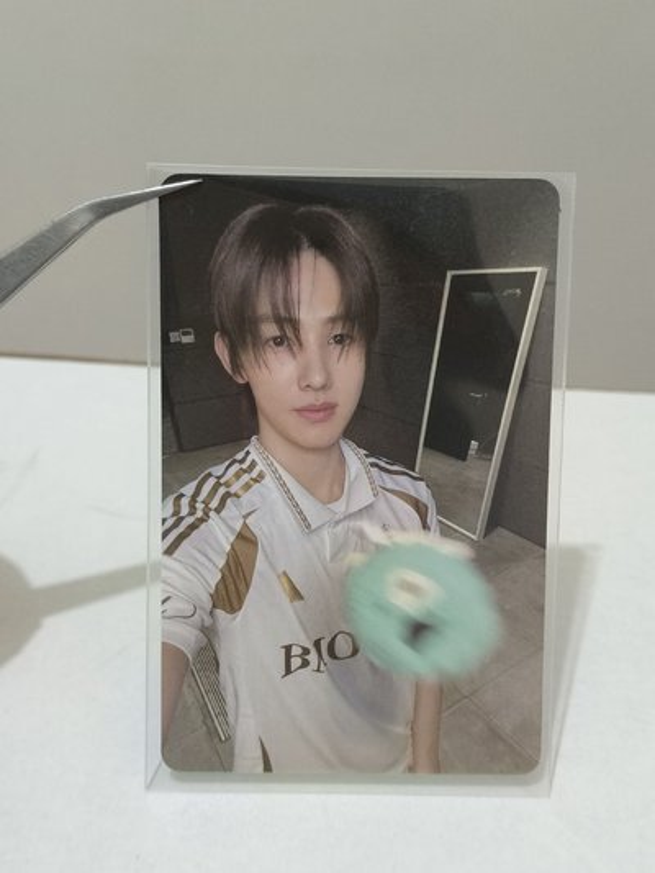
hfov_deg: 30.9
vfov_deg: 40.4
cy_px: 436
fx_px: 1185
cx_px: 328
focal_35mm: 47
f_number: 1.8
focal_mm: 4.84
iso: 800
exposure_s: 1/60
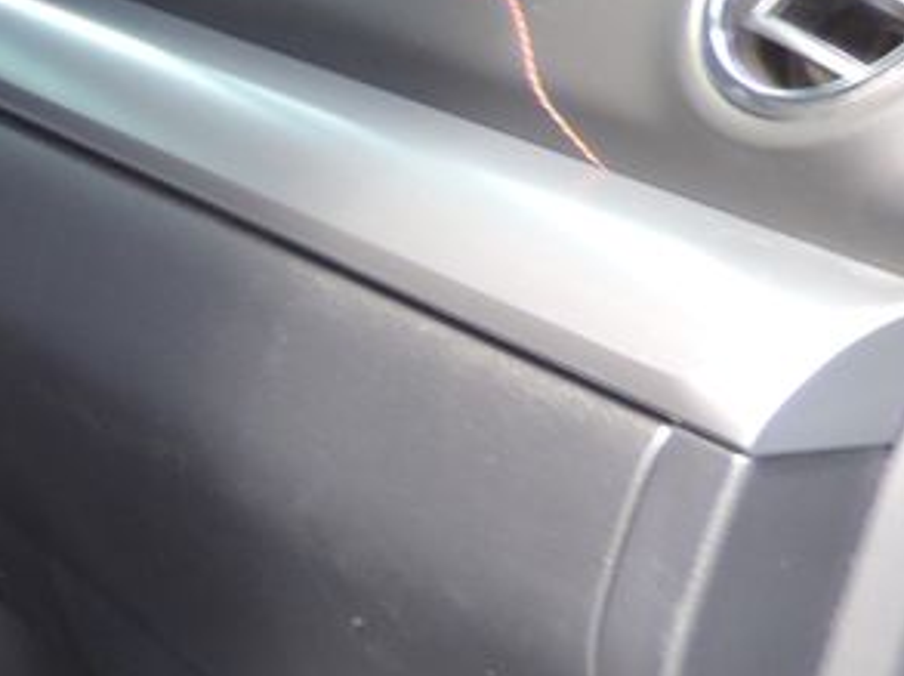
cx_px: -848
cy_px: 553
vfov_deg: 14.0
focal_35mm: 105
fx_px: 2739
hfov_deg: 15.4
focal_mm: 4.3
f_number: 3
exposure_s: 1/30
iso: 140
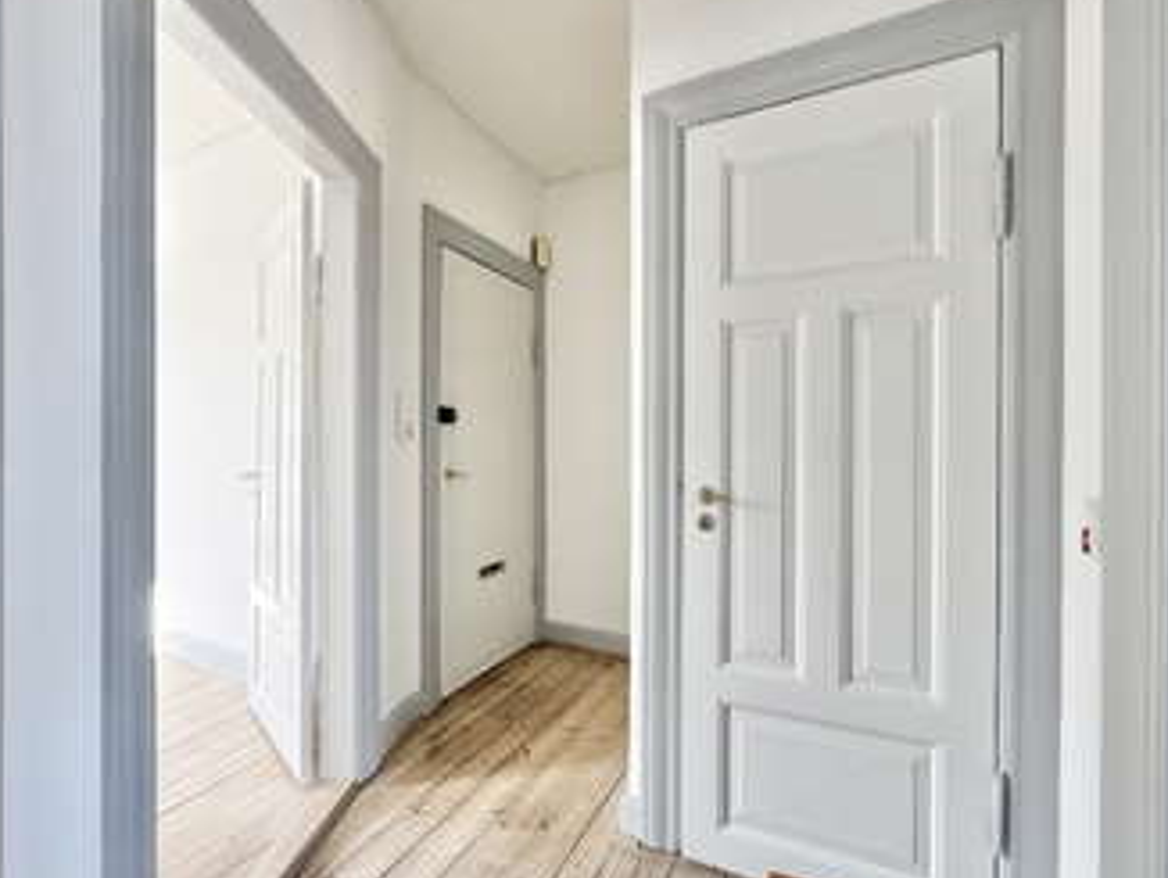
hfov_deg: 94.4
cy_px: 448
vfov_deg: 78.2
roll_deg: +0.2
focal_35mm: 16
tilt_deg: -0.9
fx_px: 540
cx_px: 571
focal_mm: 2.22
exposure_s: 1/100
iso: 250
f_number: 2.2
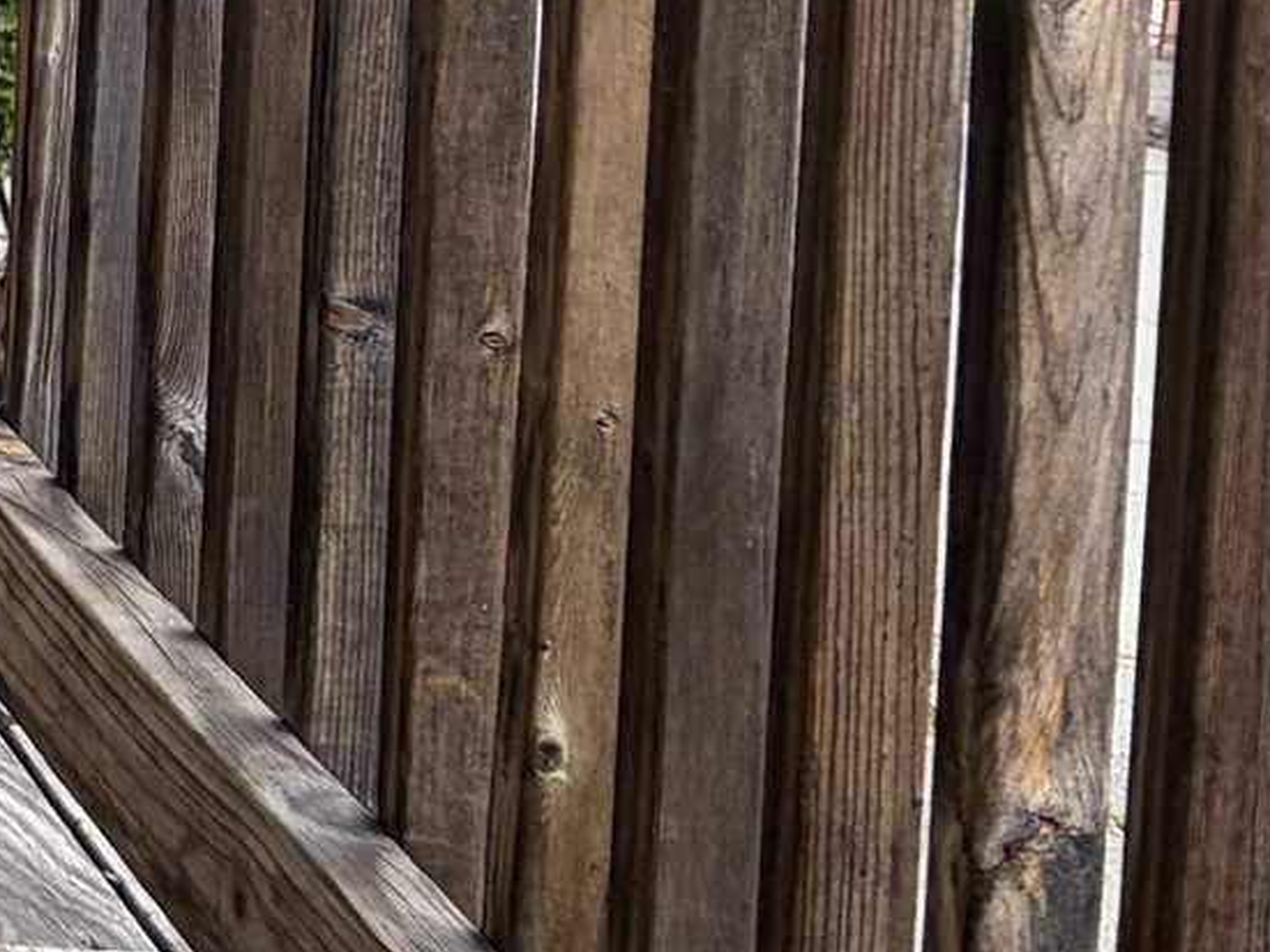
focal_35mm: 145
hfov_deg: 10.6
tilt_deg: -3.9
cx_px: -2243
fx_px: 5319
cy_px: -503
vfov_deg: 9.9
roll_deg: +0.8
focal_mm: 5.96
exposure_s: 1/680
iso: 64
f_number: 1.6
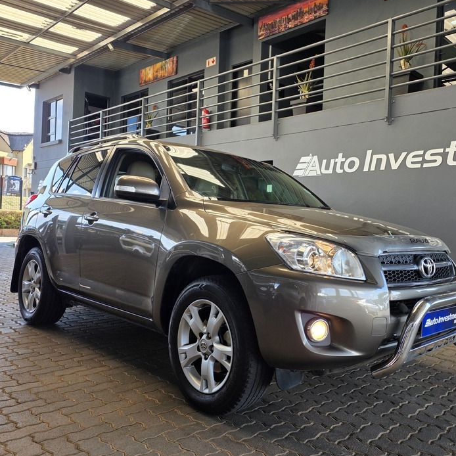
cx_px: 294
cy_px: 222
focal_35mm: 30
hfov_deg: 53.2
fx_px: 447
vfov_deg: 54.0
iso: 40
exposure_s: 1/180
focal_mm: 6.25
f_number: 1.7
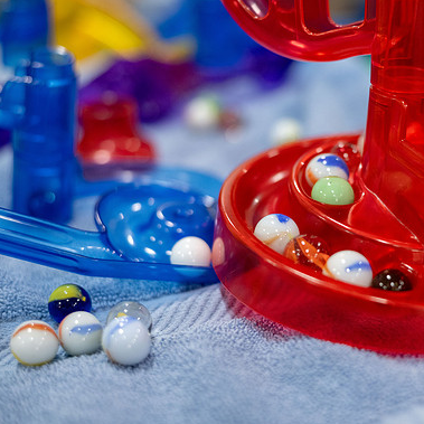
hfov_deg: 26.3
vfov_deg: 26.5
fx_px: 901
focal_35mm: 65
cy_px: 215
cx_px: 293
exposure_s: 1/320
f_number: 2.8
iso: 1600
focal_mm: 50
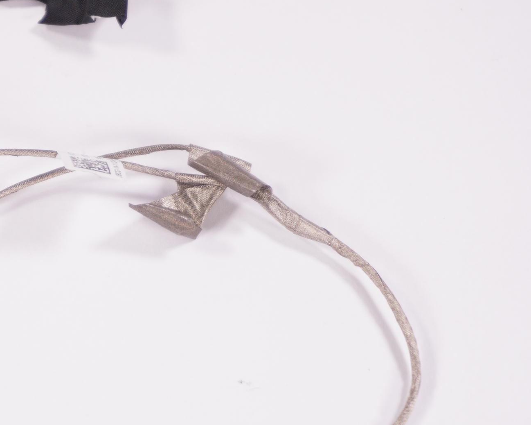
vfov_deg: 9.5
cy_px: 268
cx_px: -22
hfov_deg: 11.7
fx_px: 2561
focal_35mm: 163
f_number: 5.6
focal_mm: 50
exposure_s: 1/200
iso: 320
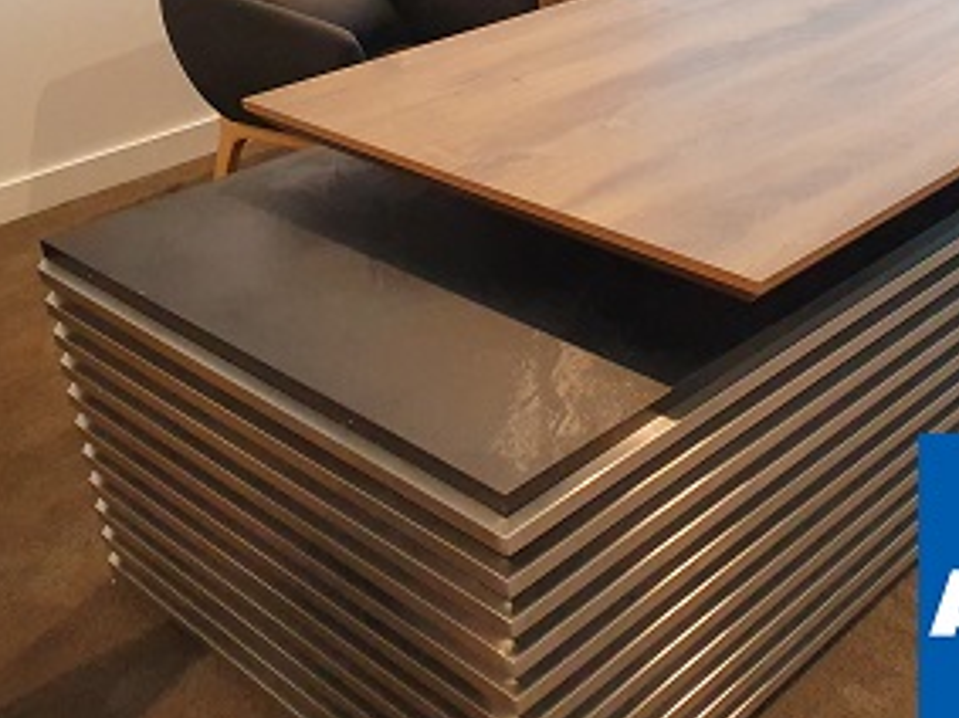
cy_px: 276
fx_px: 1274
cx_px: 596
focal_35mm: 46
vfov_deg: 31.4
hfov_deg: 41.0
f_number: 2.4
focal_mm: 4.32
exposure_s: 1/50
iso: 500
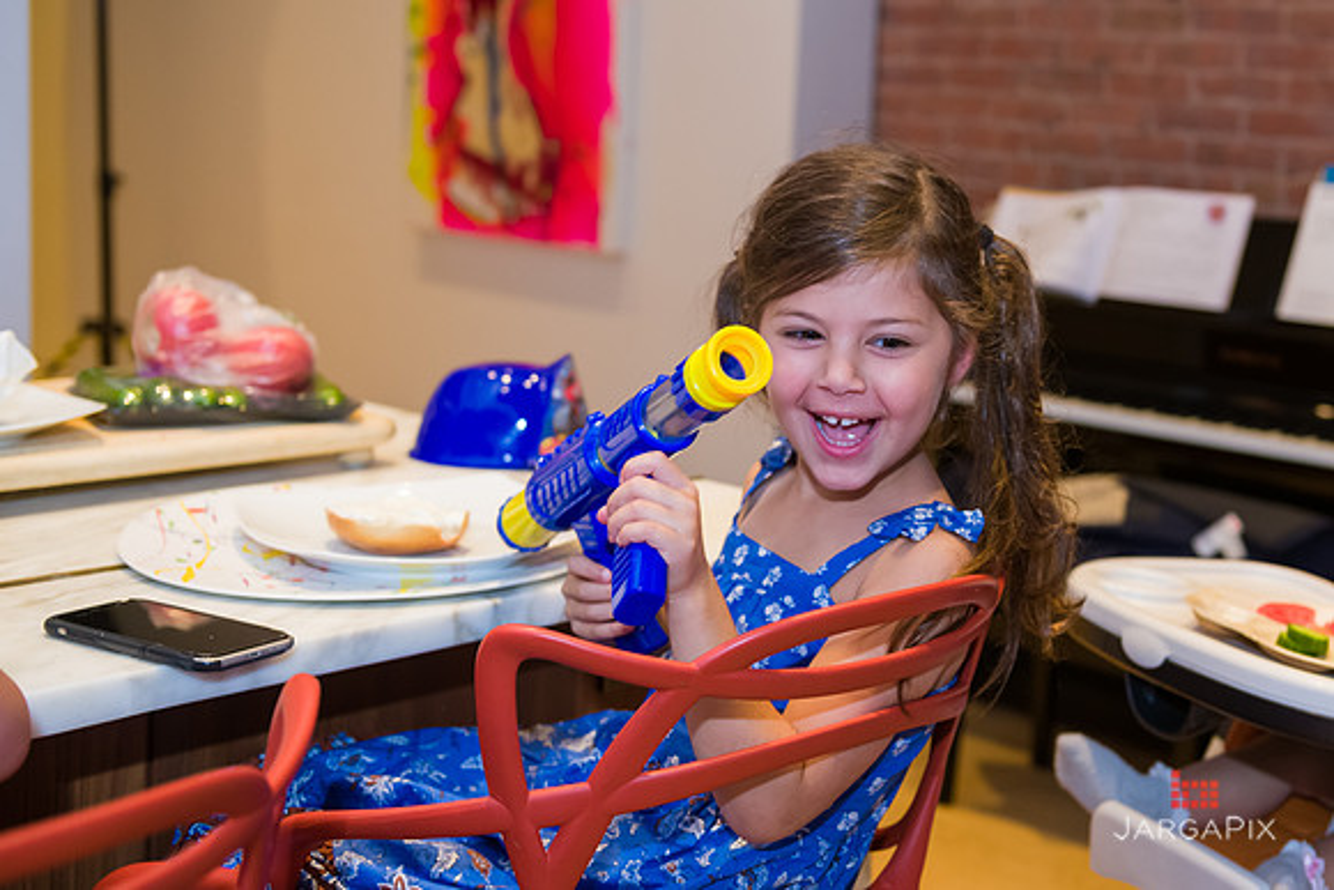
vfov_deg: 26.4
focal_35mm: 51
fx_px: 1893
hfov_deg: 38.3
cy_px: 375
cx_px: 897
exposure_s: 1/125
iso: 1000
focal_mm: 38
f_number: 3.2
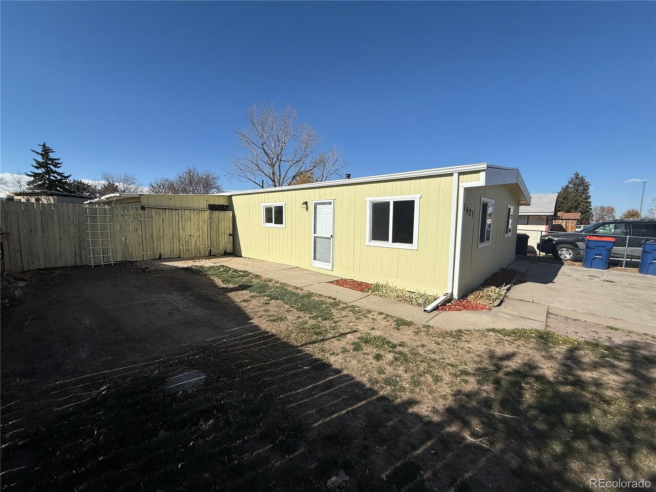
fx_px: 265
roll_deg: -1.0
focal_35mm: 14
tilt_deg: -5.0
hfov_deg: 102.1
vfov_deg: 85.7
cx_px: 328
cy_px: 246
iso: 50
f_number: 2.2
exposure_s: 1/6173
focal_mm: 2.22
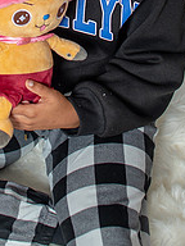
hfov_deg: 12.7
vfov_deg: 16.3
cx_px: 76
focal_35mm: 117
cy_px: -27
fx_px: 834
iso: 100
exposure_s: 1/250
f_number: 3.2
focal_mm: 35
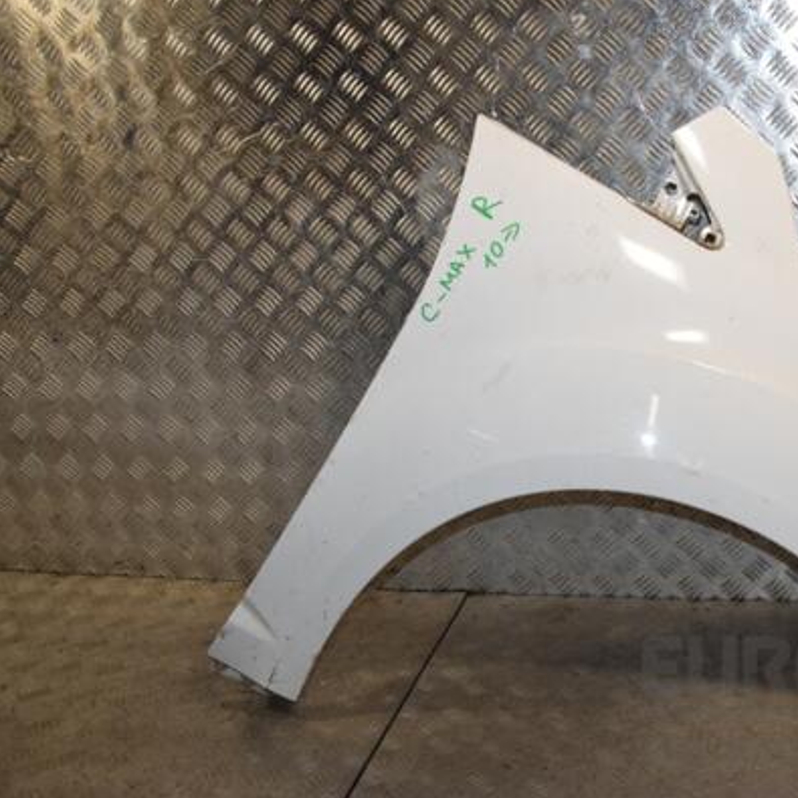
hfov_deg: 40.0
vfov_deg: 41.3
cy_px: 398
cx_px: 604
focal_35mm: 41
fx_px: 1060
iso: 800
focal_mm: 21
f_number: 11
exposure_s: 1/200
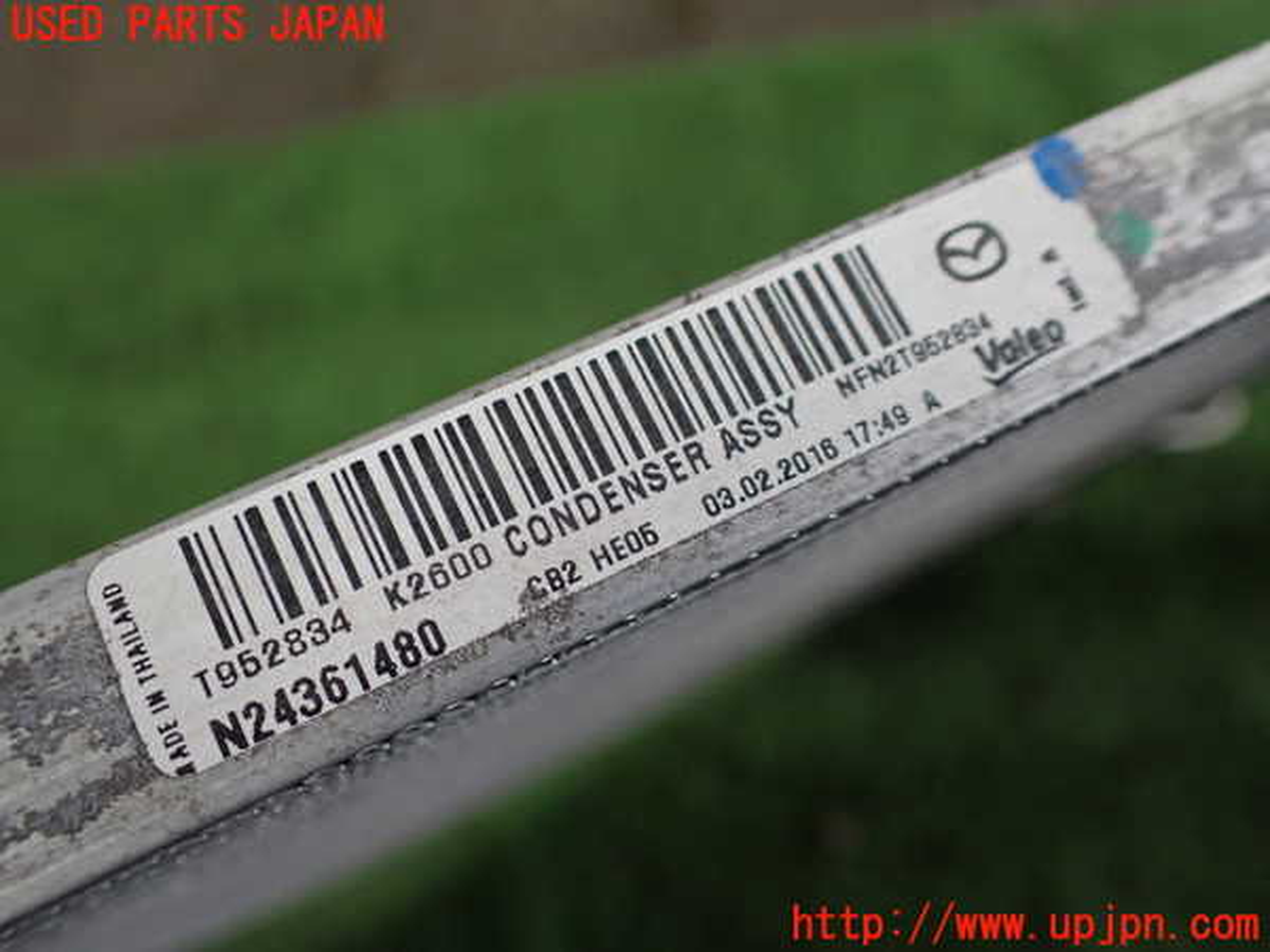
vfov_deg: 46.8
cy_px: 476
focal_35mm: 30
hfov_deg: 60.0
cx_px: 635
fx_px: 1101
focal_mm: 5.4
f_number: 2.3
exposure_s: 1/125
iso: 500
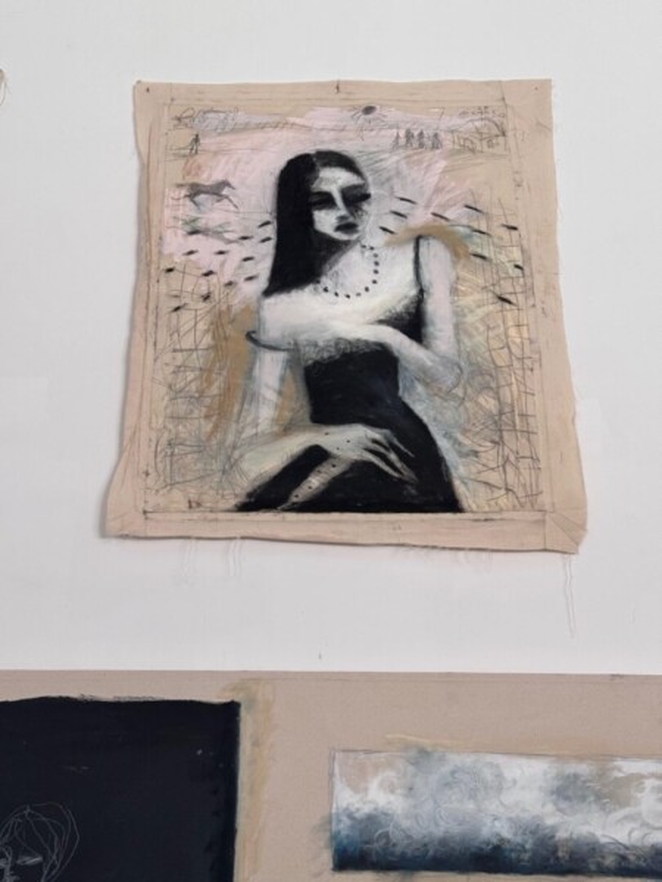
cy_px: 441
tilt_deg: +25.0
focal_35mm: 48
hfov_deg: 30.3
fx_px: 1224
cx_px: 331
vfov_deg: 39.7
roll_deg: -0.6
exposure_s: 1/60
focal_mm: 6.76
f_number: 1.78
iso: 160
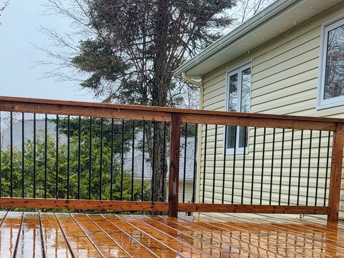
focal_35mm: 60
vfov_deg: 23.6
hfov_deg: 32.2
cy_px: 244
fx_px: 596
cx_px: 185
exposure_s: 1/601
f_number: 1.8
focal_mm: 5.4
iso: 40
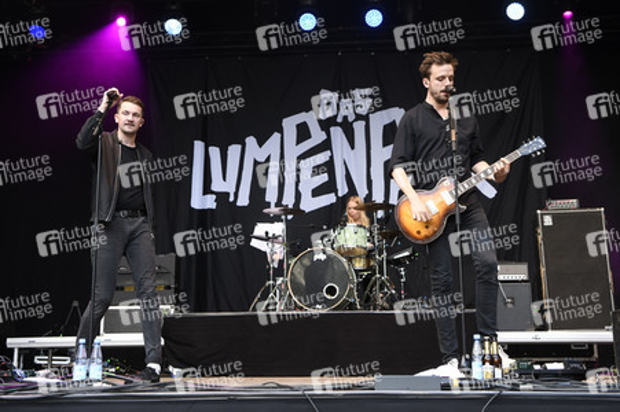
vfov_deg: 33.4
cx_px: 310
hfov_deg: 48.5
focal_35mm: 40
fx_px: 688
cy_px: 206
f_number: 4
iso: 800
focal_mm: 40
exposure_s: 1/320
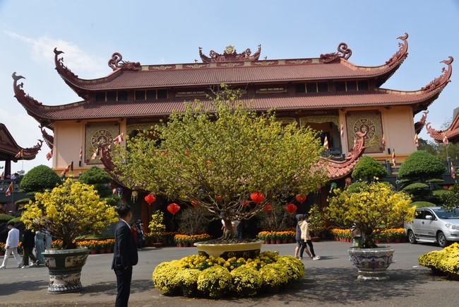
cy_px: 154
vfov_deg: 42.4
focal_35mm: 31
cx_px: 230
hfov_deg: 60.3
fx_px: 395
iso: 200
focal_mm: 31
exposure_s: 1/250
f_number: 8
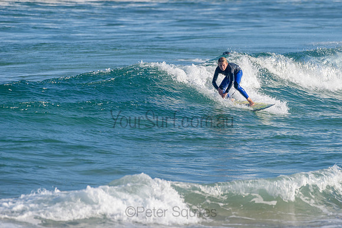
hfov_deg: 3.4
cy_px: 102
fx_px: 5827
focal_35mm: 613
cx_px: 209
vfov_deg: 2.2
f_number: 5.6
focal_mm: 500
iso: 140
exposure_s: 1/2000
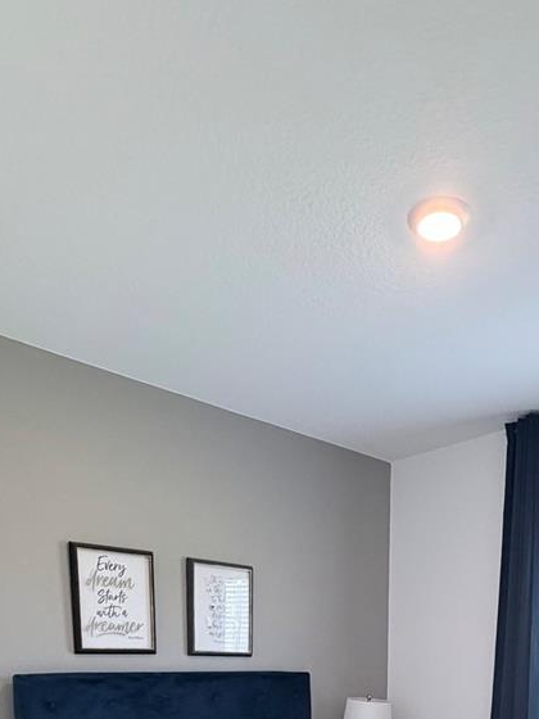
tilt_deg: -8.8
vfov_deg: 47.5
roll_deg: -0.2
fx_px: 623
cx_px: 357
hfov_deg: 46.1
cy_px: 749
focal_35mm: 30
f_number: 2.2
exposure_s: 1/120
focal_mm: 2.22
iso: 250
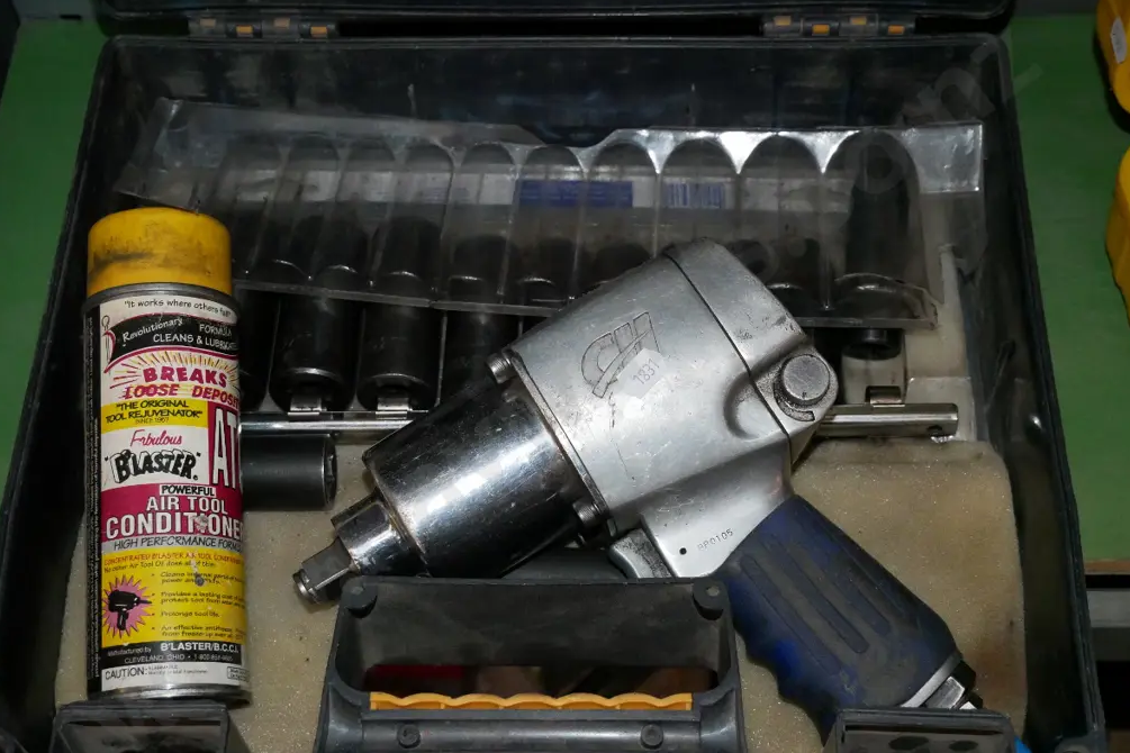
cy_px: 394
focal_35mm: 53
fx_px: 1663
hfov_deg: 37.5
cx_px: 564
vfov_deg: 25.5
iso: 3200
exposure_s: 1/125
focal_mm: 25
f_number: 5.6
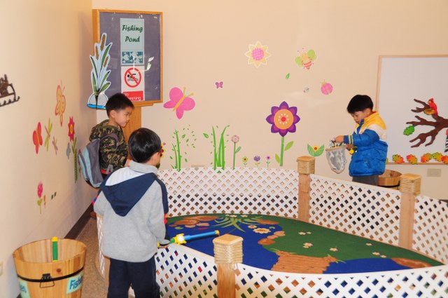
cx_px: 224
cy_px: 149
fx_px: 597
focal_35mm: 48
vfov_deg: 28.0
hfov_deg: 41.2
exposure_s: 1/25
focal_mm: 32
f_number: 5.6
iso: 400
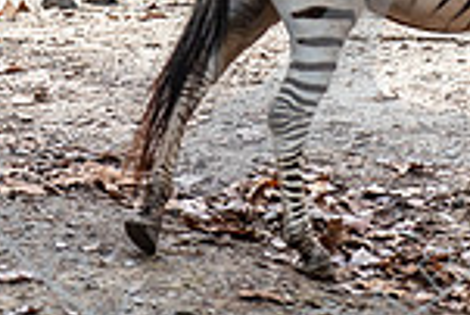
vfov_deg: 2.1
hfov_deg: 3.1
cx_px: 408
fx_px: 8755
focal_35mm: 670
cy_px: -223
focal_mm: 175
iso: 200
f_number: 2.8
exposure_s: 1/500
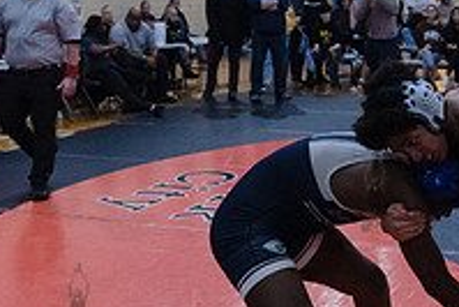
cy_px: 190
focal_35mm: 70
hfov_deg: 28.2
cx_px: 374
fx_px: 893
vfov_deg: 19.5
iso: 8000
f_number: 3.2
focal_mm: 24
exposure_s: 1/400
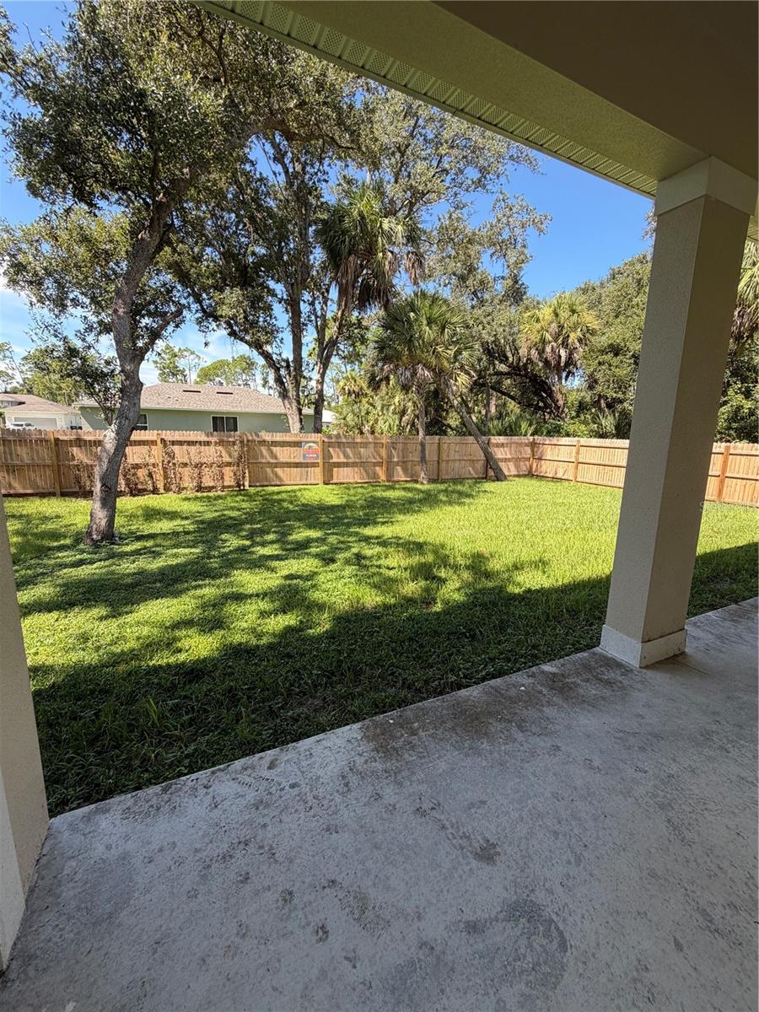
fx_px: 409
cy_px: 506
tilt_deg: -9.8
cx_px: 380
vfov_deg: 102.1
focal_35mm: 14
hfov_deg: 85.7
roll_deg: -1.4
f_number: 2.2
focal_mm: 2.22
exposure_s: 1/502
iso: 64
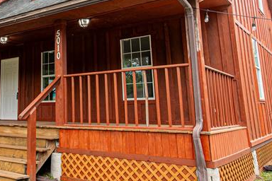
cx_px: 57
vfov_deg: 32.7
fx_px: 302
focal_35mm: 40
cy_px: 45
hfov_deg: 46.1
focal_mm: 10
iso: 50
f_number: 8
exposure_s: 1/160
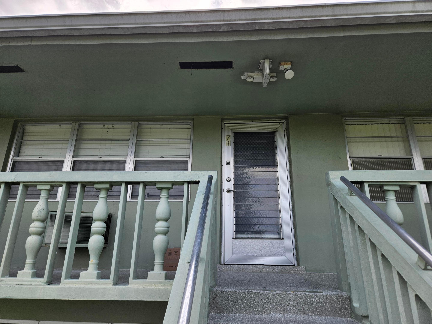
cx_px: 216
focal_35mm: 23
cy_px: 162
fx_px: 287
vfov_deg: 58.9
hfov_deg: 73.9
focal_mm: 5.4
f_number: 1.8
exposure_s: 1/719
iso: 50
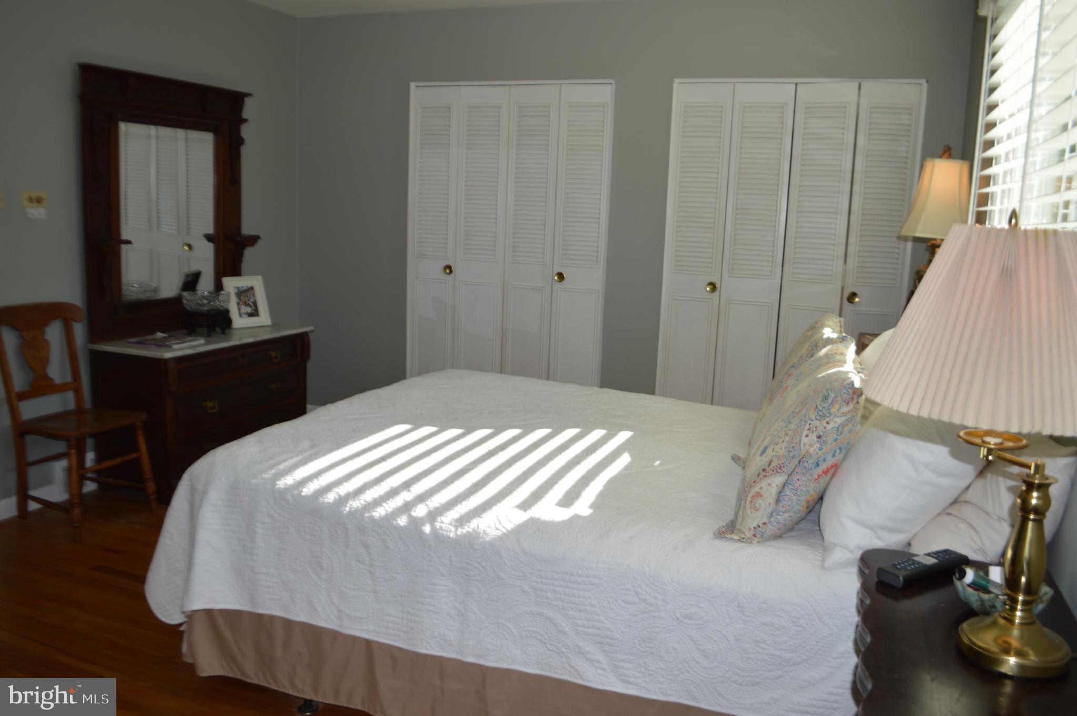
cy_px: 358
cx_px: 538
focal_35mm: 27
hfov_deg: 67.4
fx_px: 807
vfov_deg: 47.8
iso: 100
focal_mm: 18
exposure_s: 1/160
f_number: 4
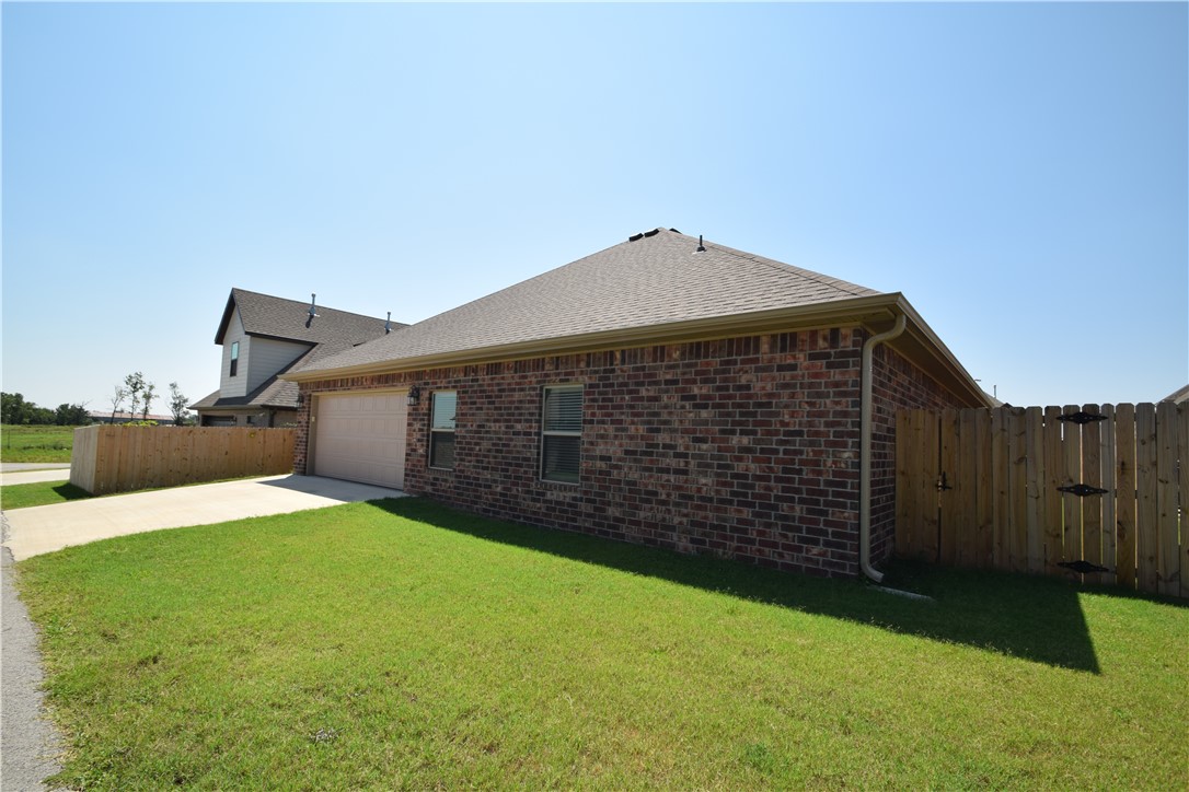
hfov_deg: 100.4
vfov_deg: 77.3
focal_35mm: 15
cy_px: 396
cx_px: 594
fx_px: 495
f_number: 10
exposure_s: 1/200
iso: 100
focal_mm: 10
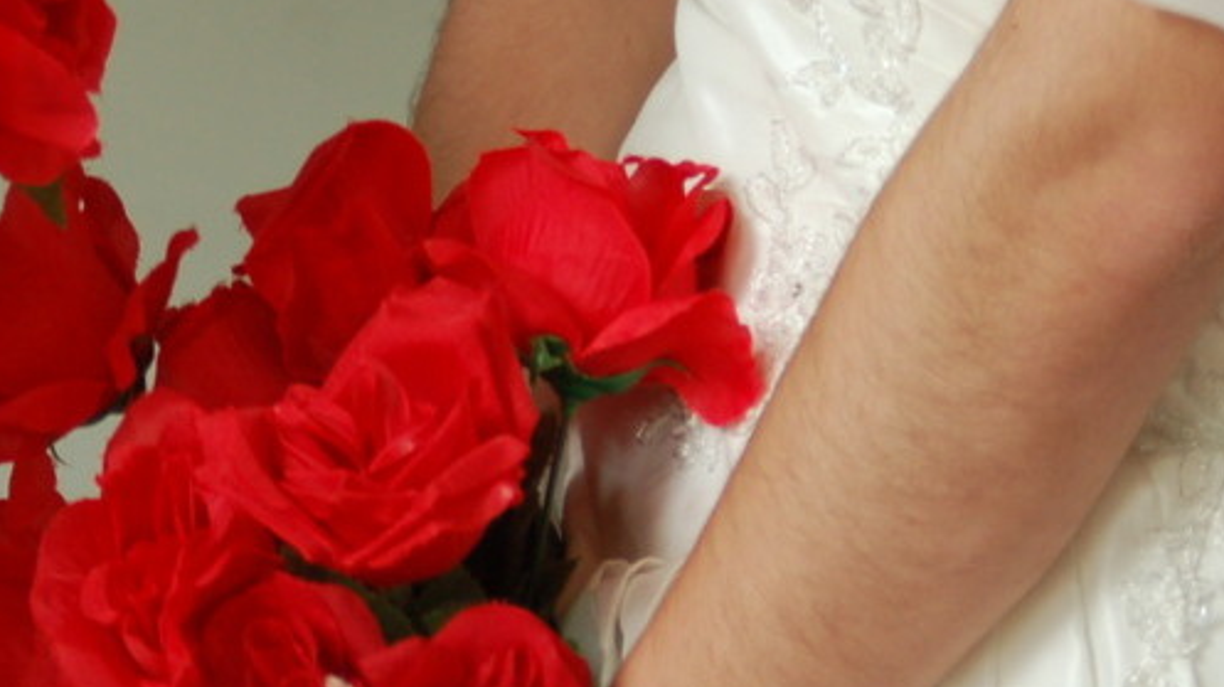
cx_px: 135
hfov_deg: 8.1
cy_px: 507
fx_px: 8661
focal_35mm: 267
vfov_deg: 4.5
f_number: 5.3
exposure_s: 1/40
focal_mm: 66
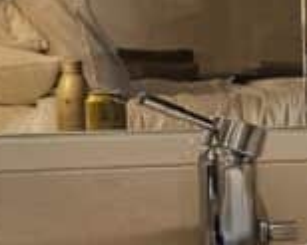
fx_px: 1353
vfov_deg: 10.3
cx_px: 783
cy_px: 215
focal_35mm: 149
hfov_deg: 10.7
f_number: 1.7
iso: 320
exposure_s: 1/101
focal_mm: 6.3
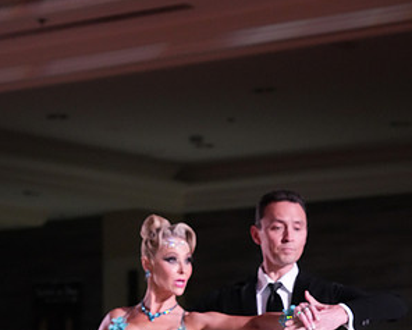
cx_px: 201
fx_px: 1817
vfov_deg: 10.2
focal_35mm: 149
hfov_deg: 12.9
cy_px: 387
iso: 5000
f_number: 5
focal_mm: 81
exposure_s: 1/320
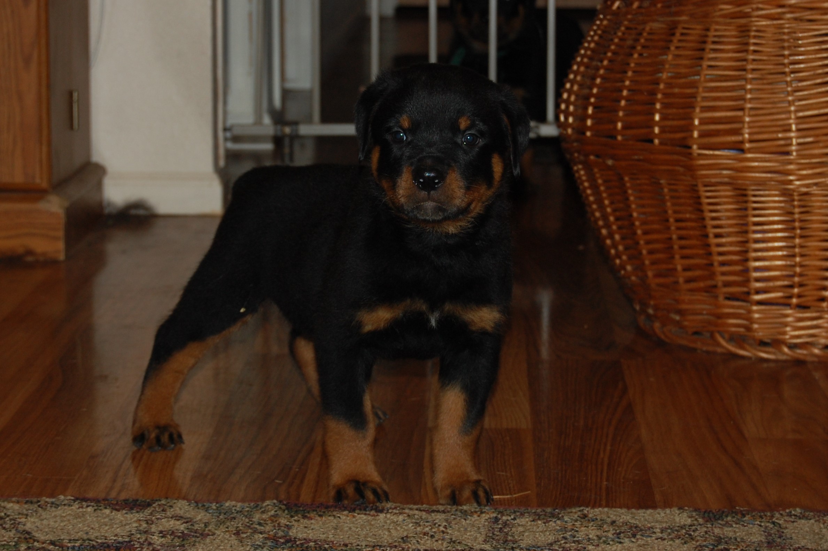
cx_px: 414
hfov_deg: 26.0
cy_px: 276
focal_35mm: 78
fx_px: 1793
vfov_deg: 17.5
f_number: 5.6
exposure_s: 1/60
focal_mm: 52
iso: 400
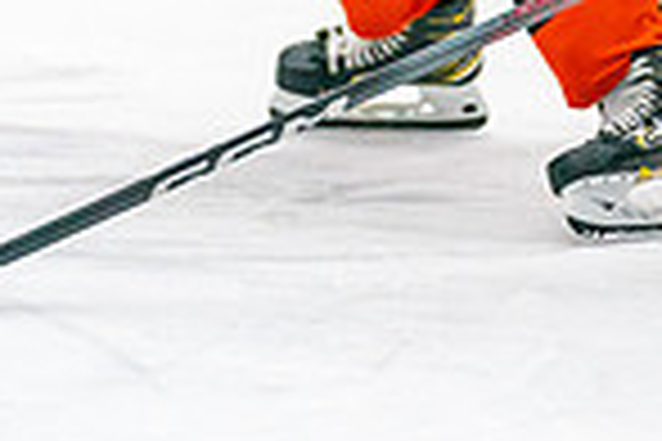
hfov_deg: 3.8
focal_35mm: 536
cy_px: -389
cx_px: 644
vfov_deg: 2.6
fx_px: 9856
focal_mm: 136
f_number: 2.8
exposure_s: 1/1250
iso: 3200
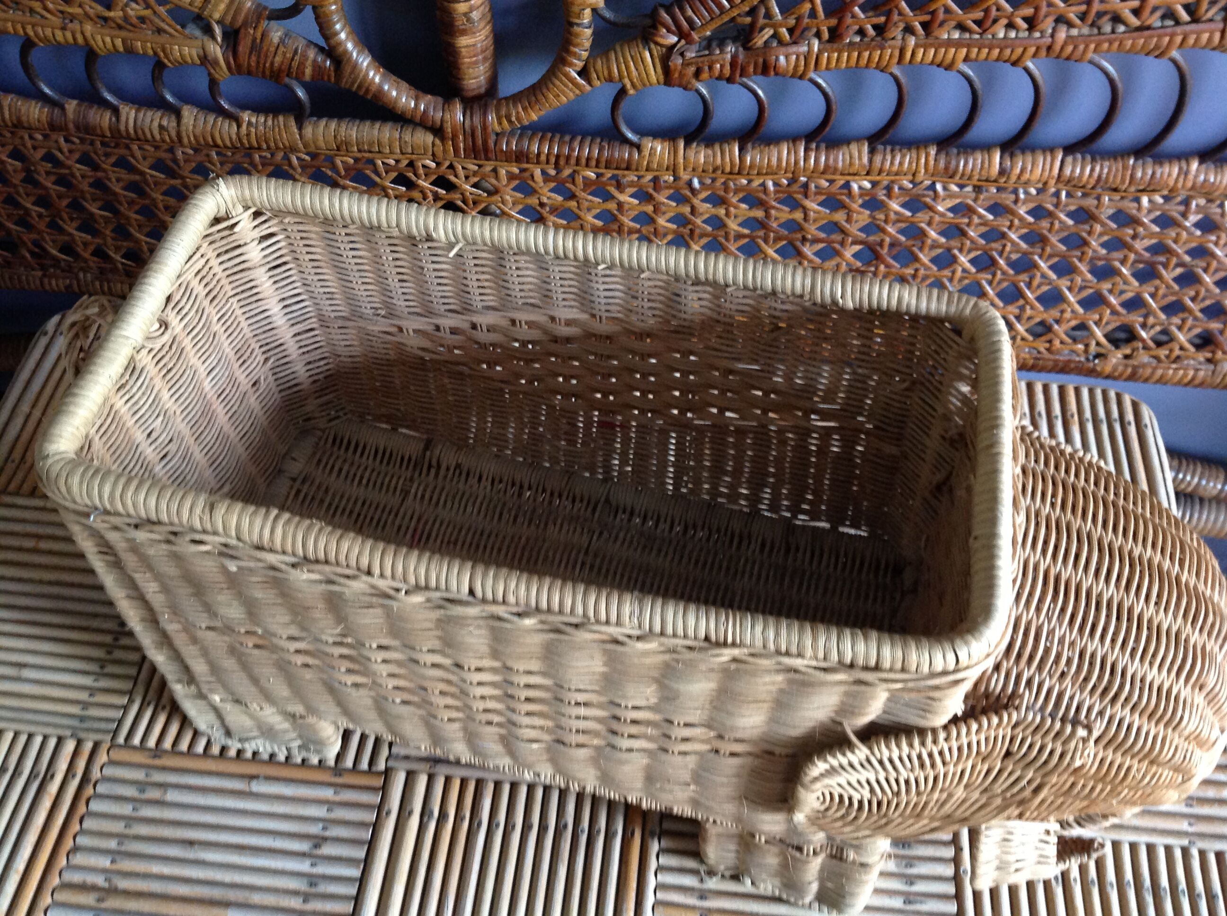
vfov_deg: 40.6
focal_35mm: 35
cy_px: 458
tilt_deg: -52.3
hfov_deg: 52.7
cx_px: 614
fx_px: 1239
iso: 200
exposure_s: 1/15
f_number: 2.4
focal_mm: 4.28
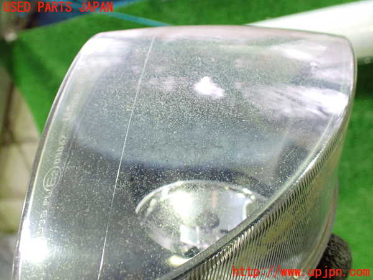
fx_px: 323
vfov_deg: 46.8
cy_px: 140
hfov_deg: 60.0
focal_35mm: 30
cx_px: 186
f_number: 2.3
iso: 800
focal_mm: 5.4
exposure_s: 1/40
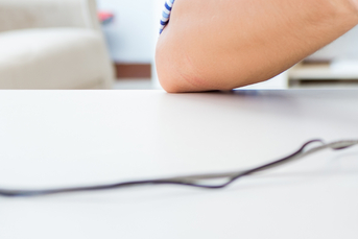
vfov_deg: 9.6
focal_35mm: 140
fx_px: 1393
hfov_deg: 13.8
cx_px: 520
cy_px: -106
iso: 160
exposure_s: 1/100
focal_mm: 48
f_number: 4
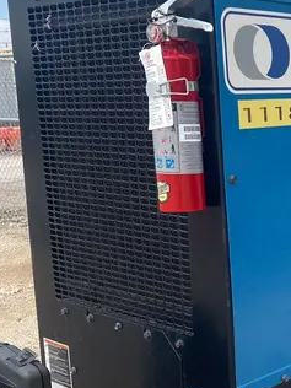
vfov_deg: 29.1
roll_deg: +0.5
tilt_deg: -15.1
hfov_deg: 21.6
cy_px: 315
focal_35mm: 65
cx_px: 305
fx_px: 729
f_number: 1.8
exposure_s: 1/1104
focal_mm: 3.99
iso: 32
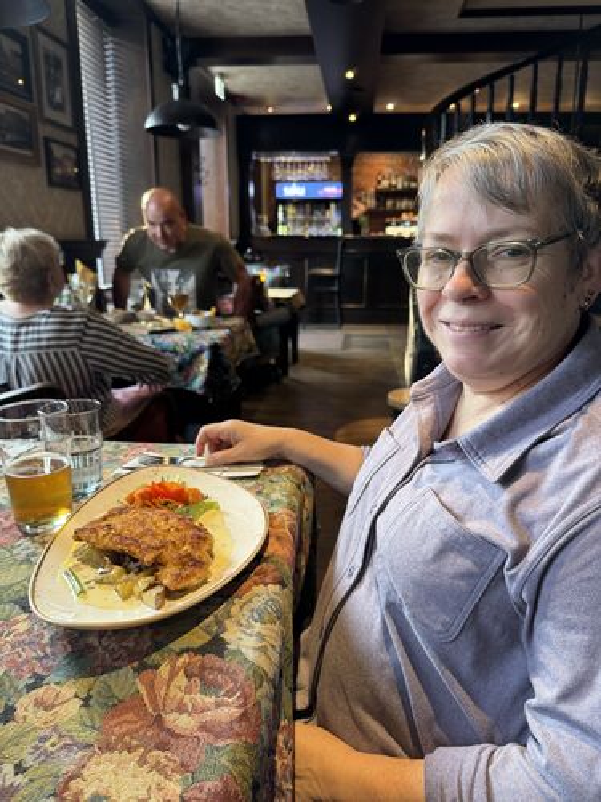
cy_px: 401
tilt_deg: -16.6
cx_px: 300
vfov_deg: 71.6
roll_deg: +1.3
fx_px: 556
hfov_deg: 56.8
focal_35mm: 24
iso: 160
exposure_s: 1/50
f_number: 1.78
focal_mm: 6.76
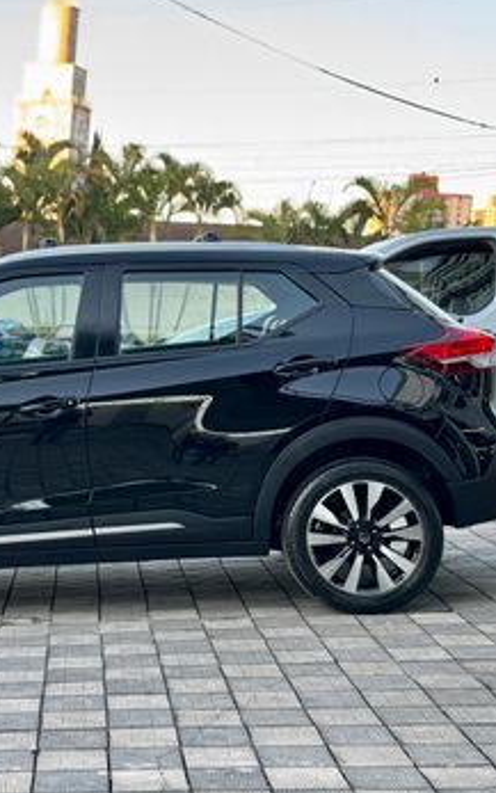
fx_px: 1492
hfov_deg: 18.6
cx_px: 46
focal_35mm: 69
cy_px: 393
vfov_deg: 29.8
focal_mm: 6.76
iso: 100
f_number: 1.78
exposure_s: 1/85
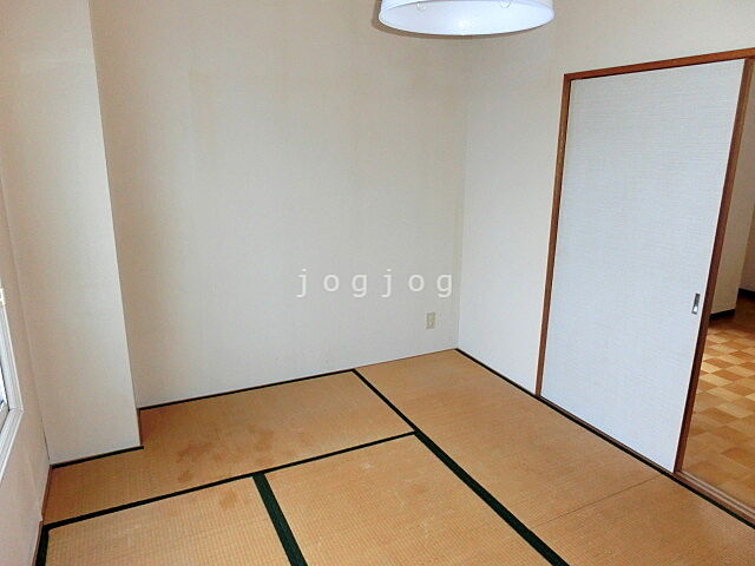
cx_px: 378
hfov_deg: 71.6
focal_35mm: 24
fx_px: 523
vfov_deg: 56.8
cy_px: 283
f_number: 3
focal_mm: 4.24
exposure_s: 1/60
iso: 400
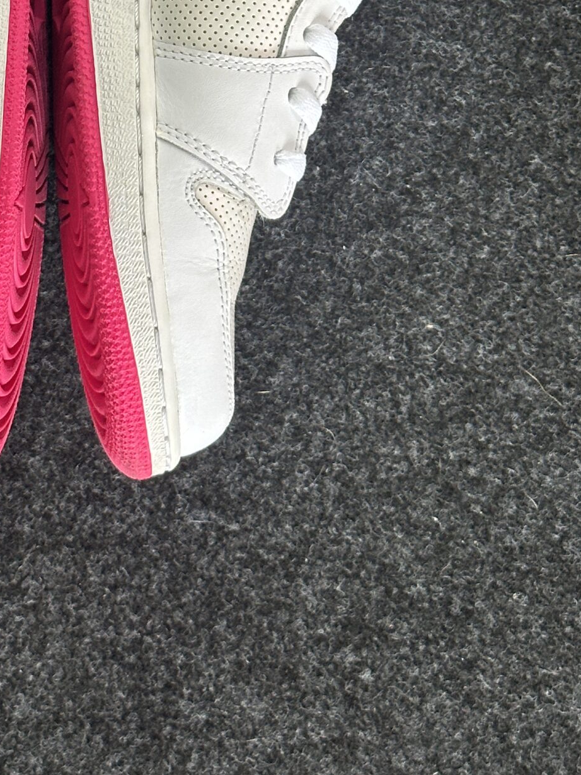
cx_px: 43
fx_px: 2237
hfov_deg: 14.6
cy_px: -11
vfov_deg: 19.1
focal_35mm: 100
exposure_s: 1/50
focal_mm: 6.86
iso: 100
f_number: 1.78
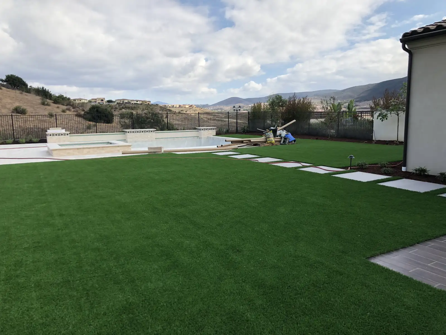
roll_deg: +0.6
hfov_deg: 61.7
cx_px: 223
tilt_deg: -8.8
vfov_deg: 48.2
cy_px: 168
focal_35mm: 29
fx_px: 374
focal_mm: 3.99
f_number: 1.8
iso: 20
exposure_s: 1/1453
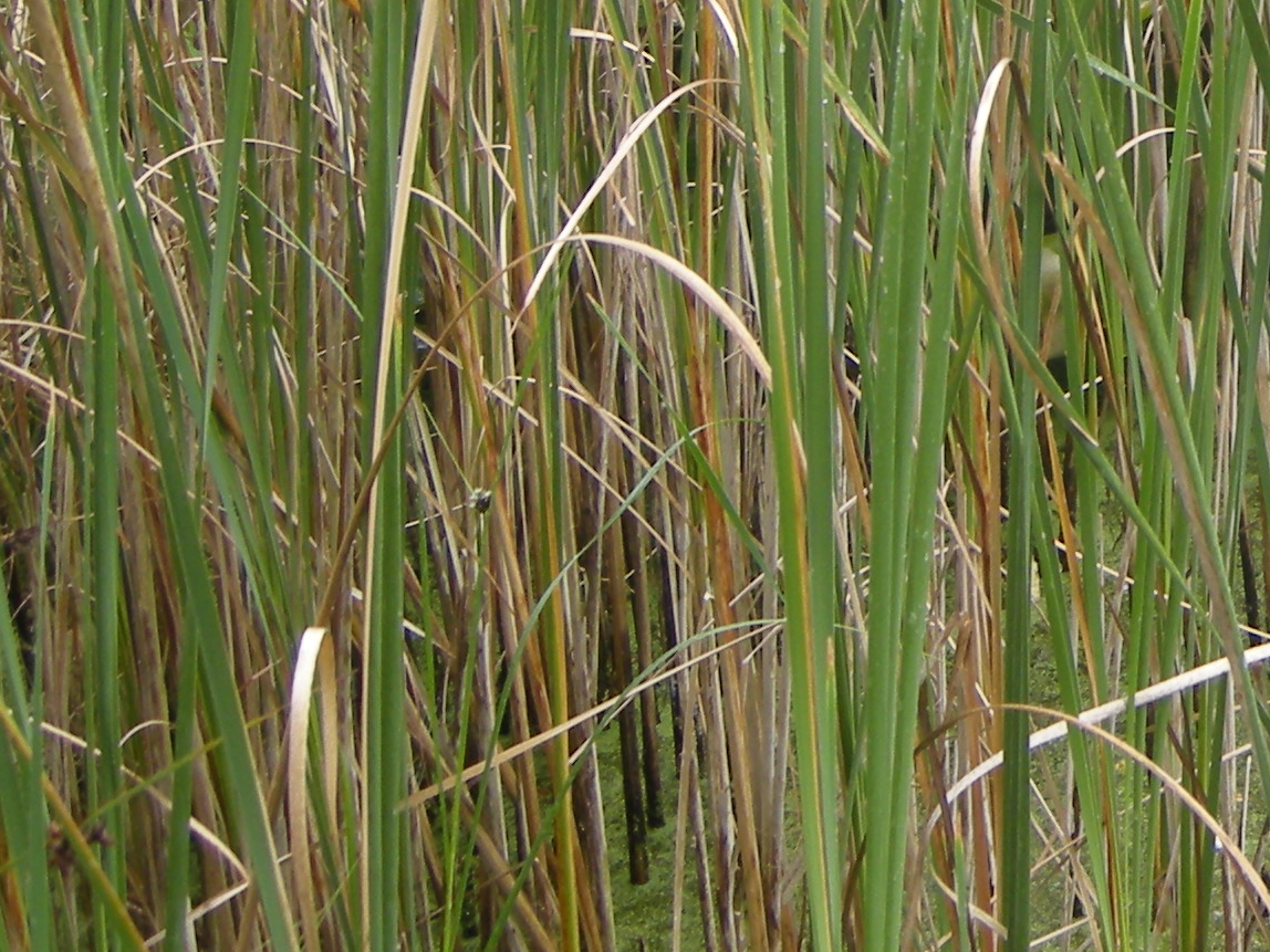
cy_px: -346
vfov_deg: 11.8
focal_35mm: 122
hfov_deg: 15.1
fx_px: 4476
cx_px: 1815
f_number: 2.7
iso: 68
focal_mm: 7.5
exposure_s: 1/56
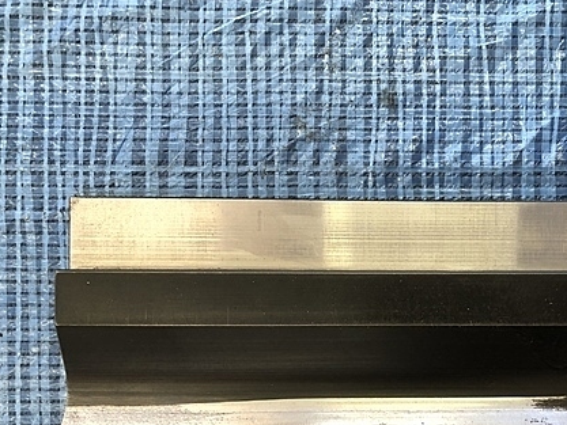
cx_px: 408
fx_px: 705
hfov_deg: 42.8
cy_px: 304
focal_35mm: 43
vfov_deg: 33.1
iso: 32
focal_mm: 3.99
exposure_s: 1/30
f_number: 1.8
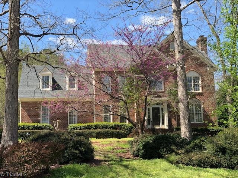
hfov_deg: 36.8
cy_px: 89
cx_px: 119
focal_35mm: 52
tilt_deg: +9.2
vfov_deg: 28.0
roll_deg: +1.6
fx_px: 358
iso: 16
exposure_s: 1/437
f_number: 2.4
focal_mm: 6
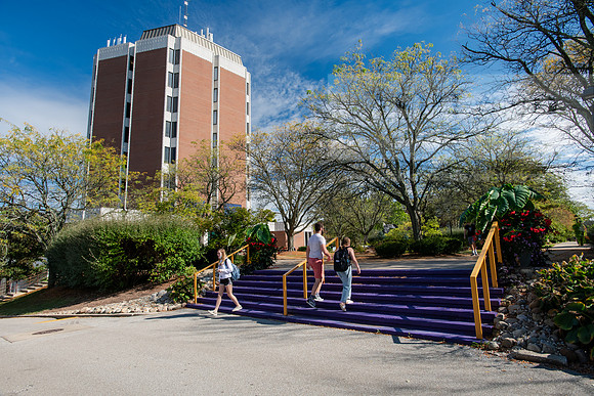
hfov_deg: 84.0
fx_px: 330
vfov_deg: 62.0
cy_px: 198
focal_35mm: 20
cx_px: 297
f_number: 7.1
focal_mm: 20
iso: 500
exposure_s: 1/320
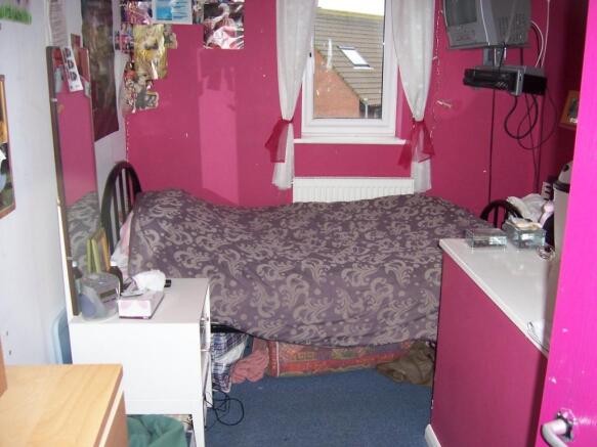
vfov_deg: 39.6
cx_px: 298
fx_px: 621
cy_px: 224
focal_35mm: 36
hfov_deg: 51.4
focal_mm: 6
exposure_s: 1/60
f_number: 3
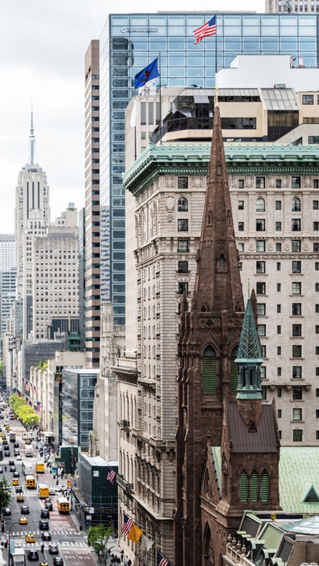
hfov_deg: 15.2
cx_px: -19
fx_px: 1172
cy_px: 323
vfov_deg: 27.1
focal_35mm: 78
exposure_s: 1/200
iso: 800
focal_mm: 50
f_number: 11
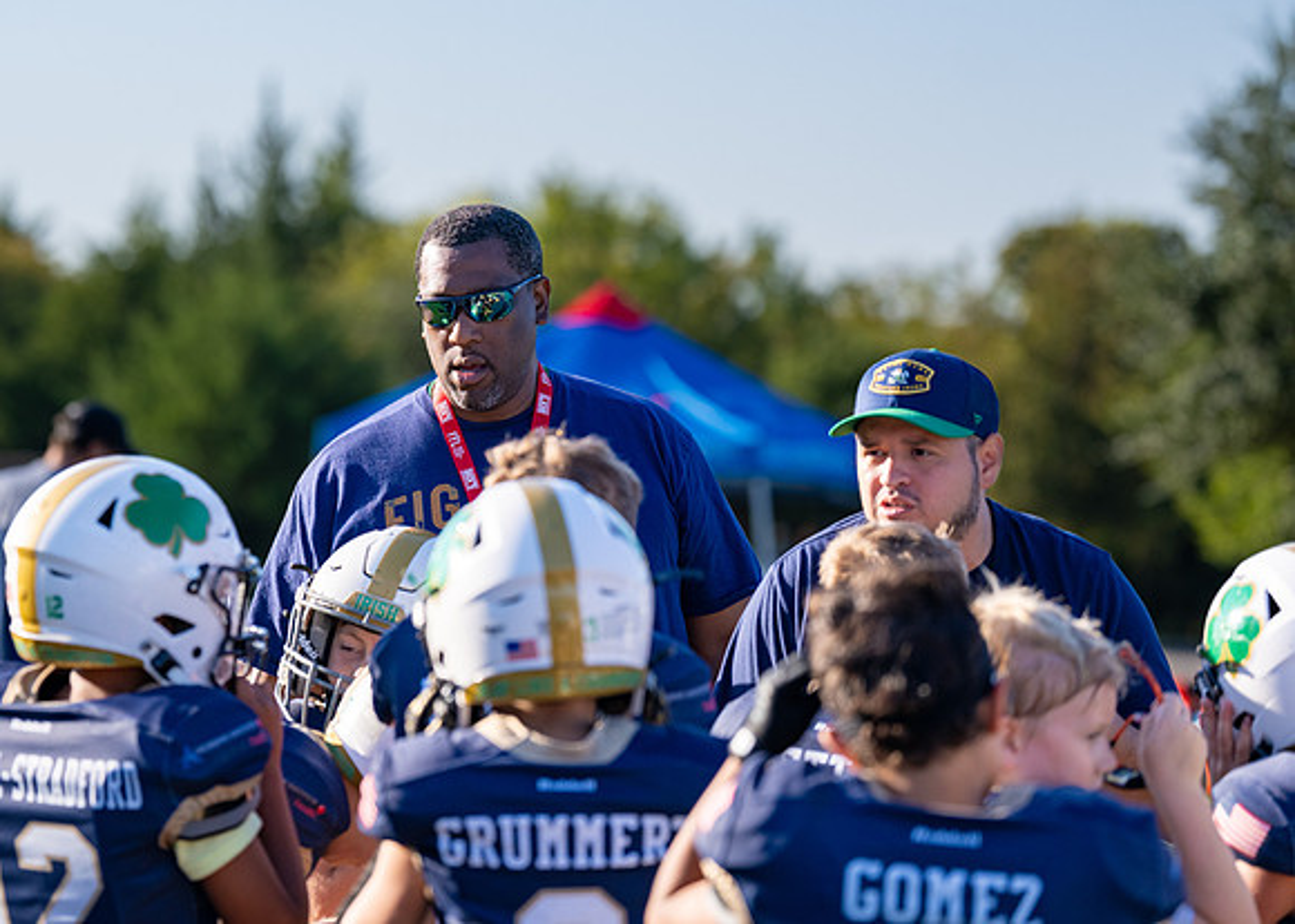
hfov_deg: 12.0
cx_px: 448
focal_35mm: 167
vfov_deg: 8.6
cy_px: 345
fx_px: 6153
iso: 200
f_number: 2.8
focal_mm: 125
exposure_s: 1/2500
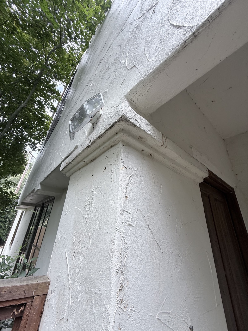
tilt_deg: +27.3
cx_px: 124
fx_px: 134
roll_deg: -3.3
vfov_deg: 102.1
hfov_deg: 85.7
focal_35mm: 14
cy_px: 166
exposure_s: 1/156
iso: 50
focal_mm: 2.22
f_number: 2.2
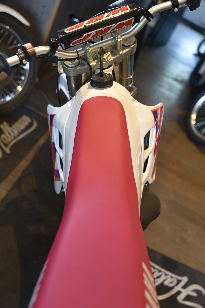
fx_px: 384
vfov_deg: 43.6
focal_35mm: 45
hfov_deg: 29.9
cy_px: 154
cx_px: 102
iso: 100
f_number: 2.8
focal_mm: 45
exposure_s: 1/6
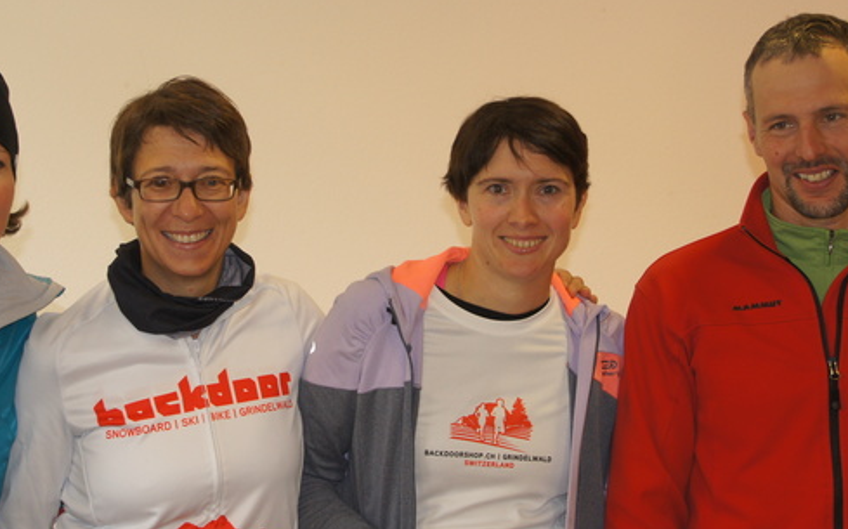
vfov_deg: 15.0
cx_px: 380
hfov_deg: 23.9
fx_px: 2004
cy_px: 216
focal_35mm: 87
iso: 500
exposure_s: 1/60
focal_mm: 37
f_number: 4.5
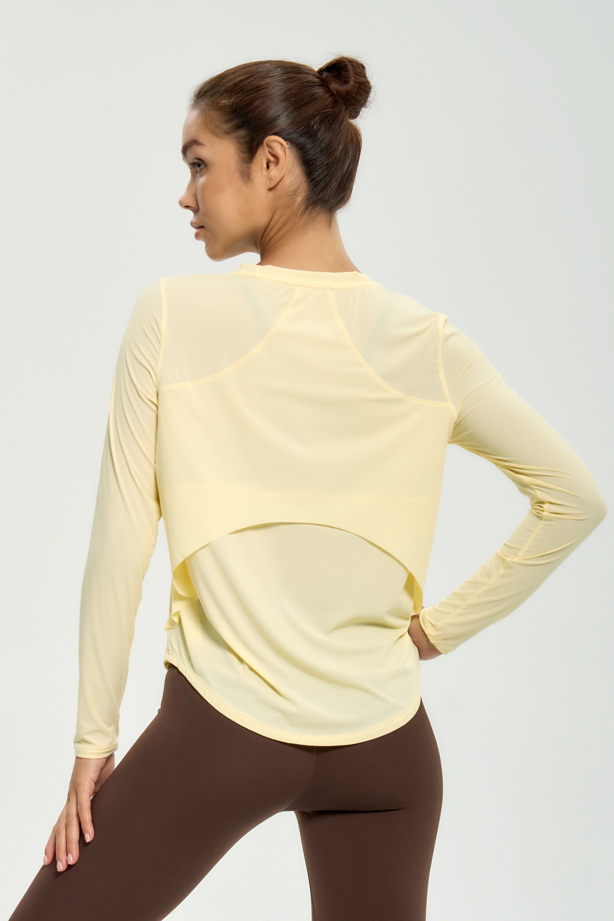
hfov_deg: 13.3
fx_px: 2635
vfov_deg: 19.8
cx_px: 307
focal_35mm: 103
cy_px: 460
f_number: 9
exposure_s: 1/125
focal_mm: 69
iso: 400
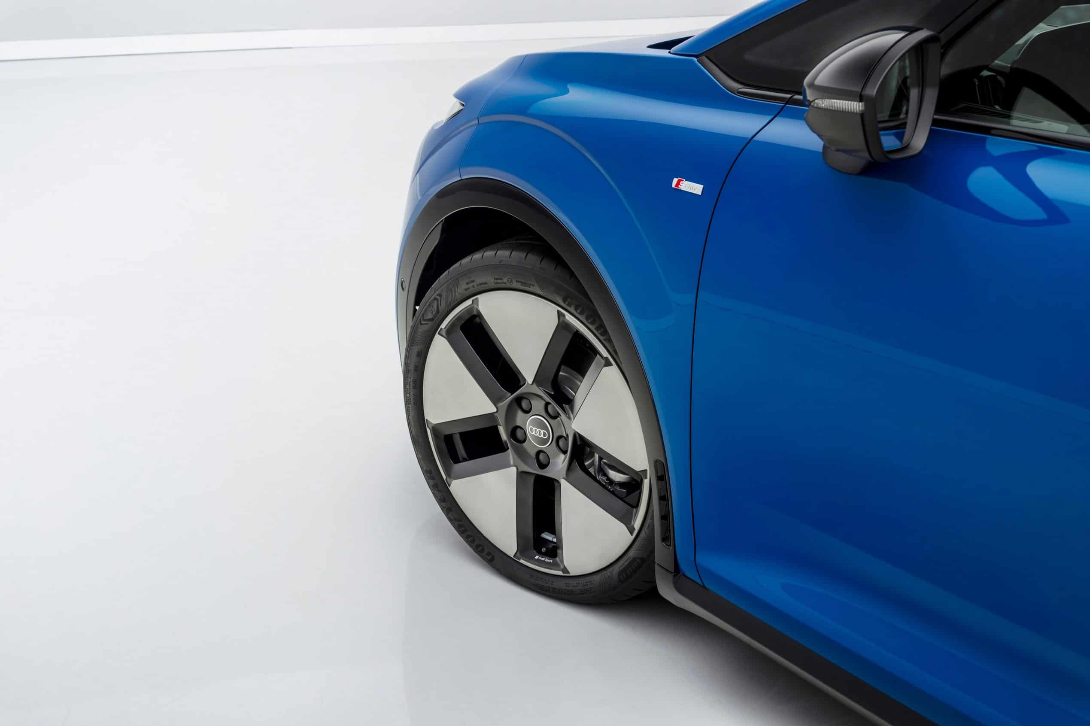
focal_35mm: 51
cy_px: 363
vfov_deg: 26.5
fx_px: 1544
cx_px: 545
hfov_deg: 38.9
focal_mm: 51
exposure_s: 1/8
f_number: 9
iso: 125
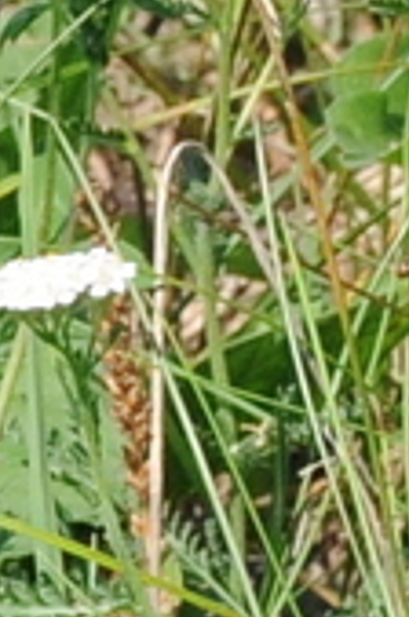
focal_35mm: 598
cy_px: 449
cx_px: -272
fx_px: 10230
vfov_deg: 3.5
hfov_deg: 2.3
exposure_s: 1/500
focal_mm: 105
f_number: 11
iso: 500
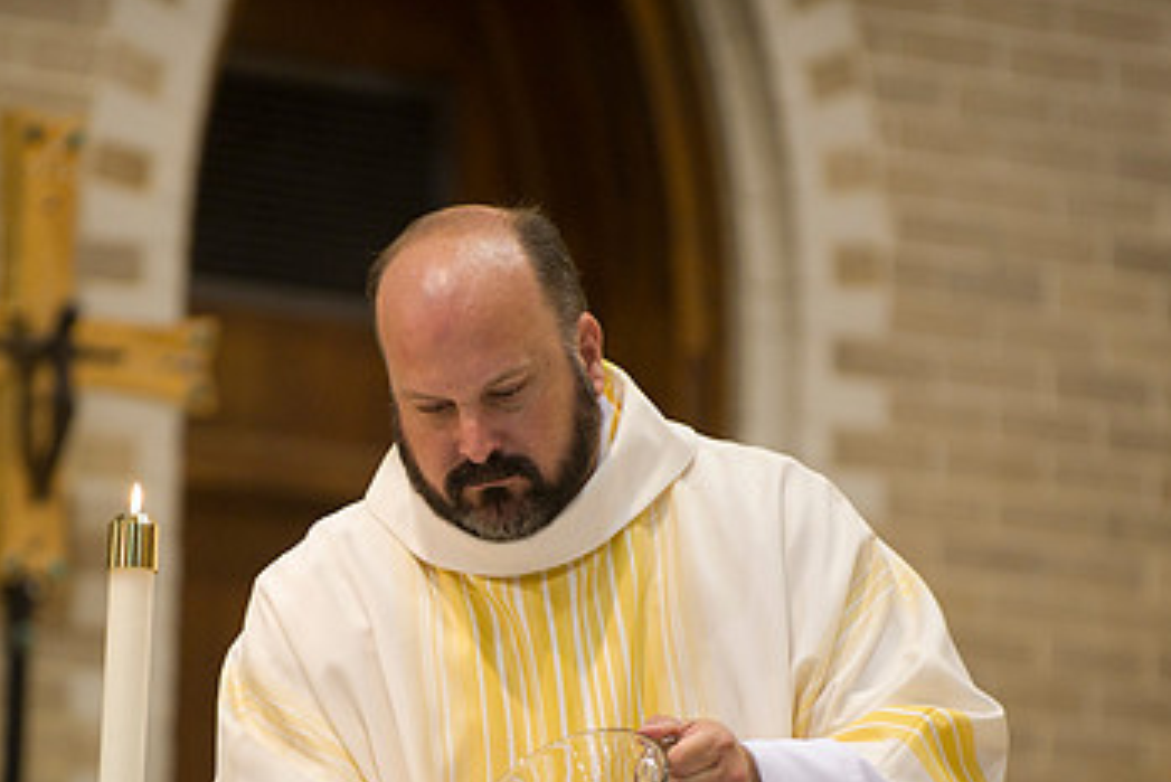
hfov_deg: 6.2
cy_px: 631
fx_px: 10803
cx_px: 423
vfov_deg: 4.1
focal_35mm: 332
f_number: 2.8
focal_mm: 200
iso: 2000
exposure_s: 1/125
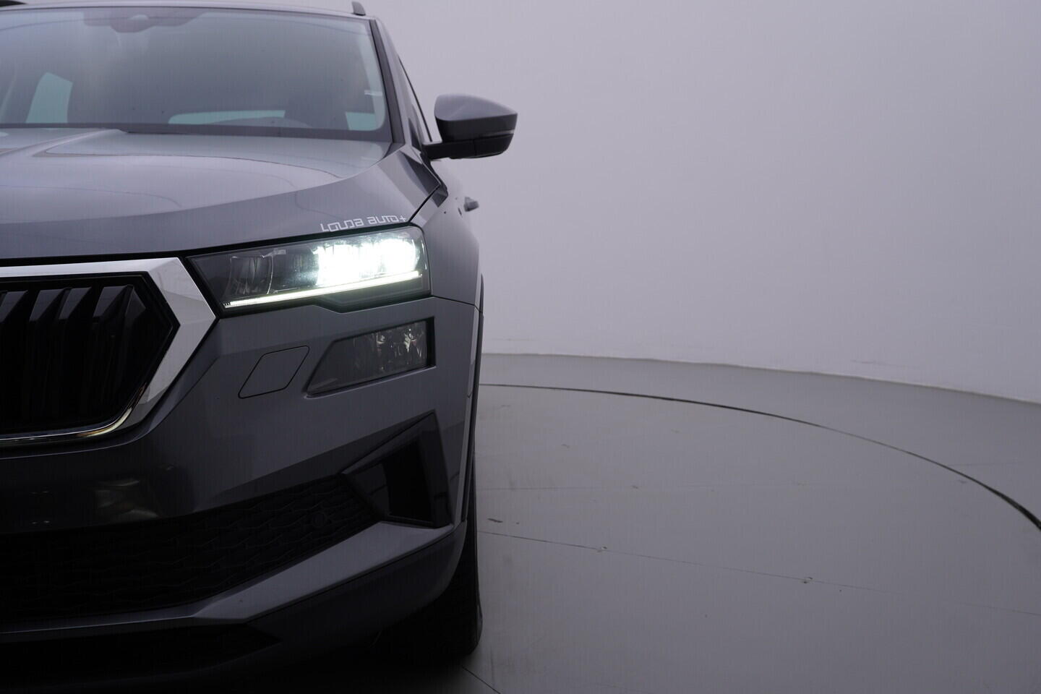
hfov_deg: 53.1
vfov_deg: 36.9
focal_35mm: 36
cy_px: 347
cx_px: 520
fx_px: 1041
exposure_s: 1/125
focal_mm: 24
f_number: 5
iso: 125
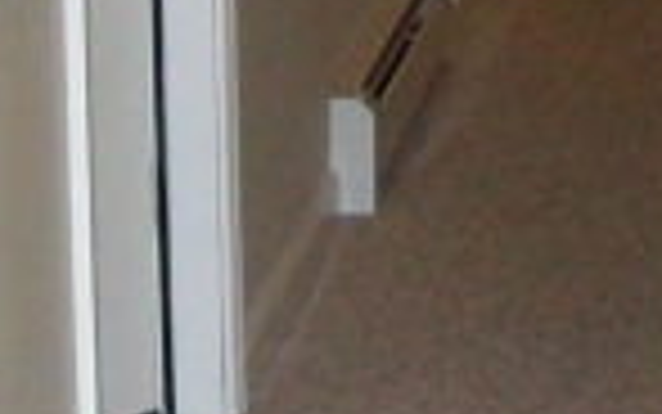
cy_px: -117
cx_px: 788
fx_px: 3754
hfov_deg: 9.9
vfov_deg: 6.3
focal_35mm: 208
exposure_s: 1/60
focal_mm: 6
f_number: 2.7
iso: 160
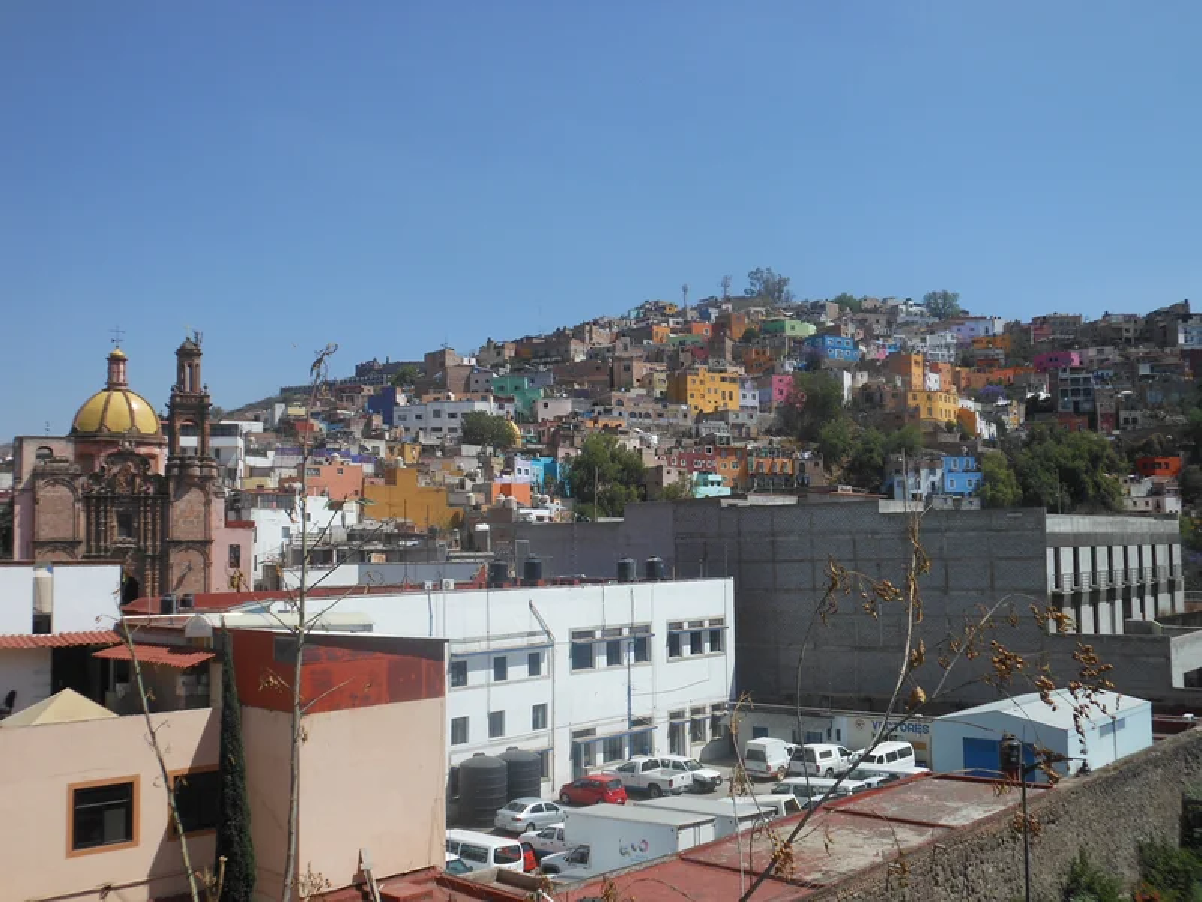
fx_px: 1320
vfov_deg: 37.7
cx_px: 601
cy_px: 451
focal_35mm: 38
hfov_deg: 49.0
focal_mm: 6.8
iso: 80
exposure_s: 1/1250
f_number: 3.6
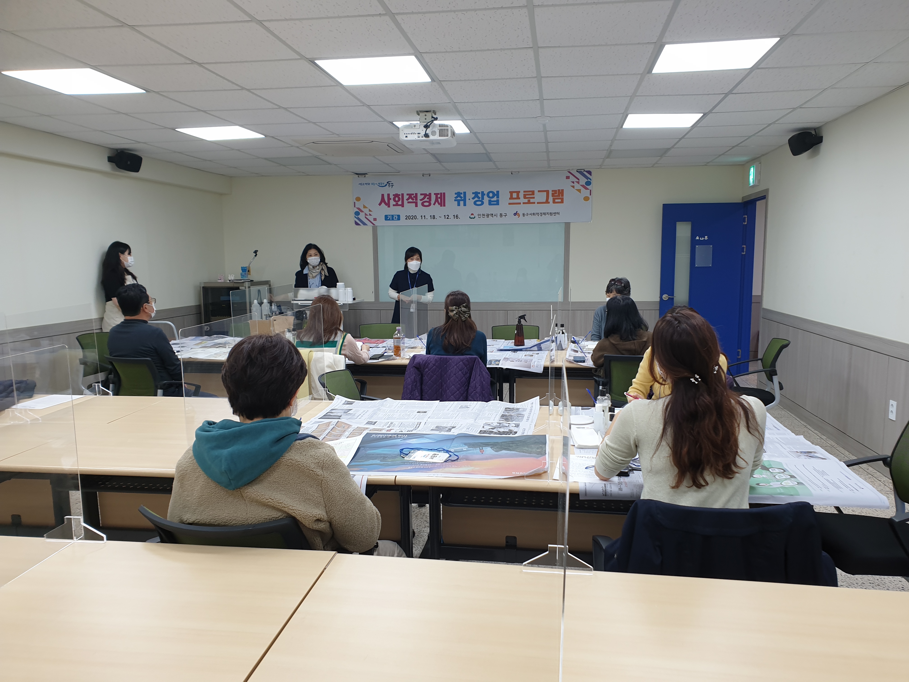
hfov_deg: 67.3
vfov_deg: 53.1
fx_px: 683
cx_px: 454
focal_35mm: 26
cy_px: 341
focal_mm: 4.3
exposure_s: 1/60
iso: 64
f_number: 2.4
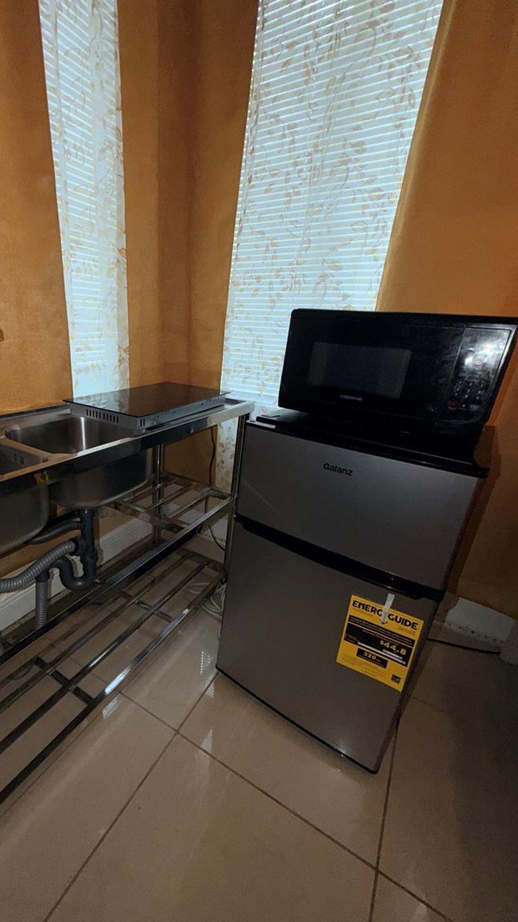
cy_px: 471
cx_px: 186
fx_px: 391
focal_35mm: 16
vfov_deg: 99.4
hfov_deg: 65.8
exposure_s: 1/78
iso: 32
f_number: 2.2
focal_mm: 2.22
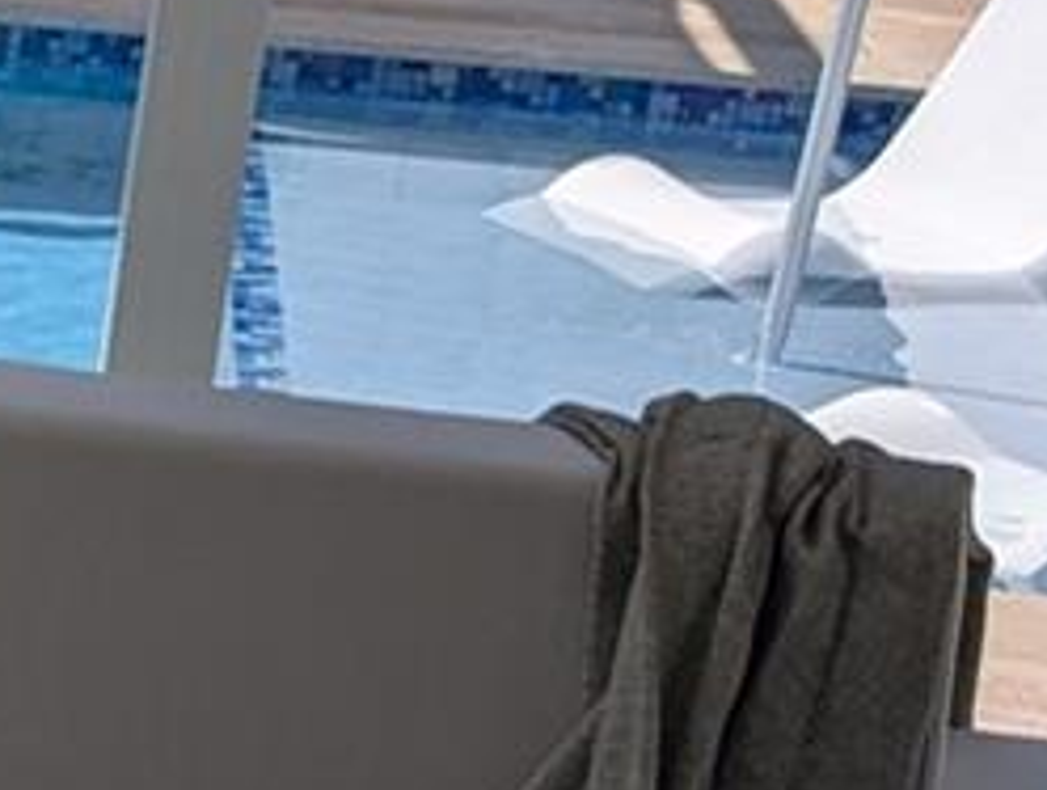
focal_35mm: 154
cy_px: 439
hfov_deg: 9.8
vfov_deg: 9.7
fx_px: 4667
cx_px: -2098
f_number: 1.68
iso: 22
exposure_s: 1/2299
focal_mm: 6.9
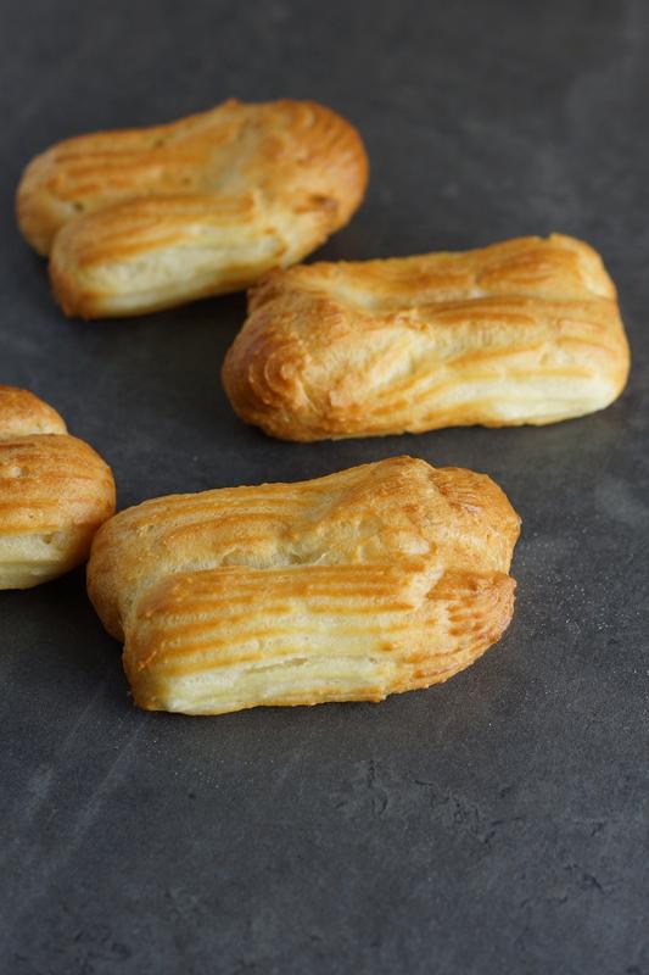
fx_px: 2029
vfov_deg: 27.0
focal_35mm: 75
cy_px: 488
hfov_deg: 18.2
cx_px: 324
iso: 250
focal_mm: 50
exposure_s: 1/80
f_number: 4
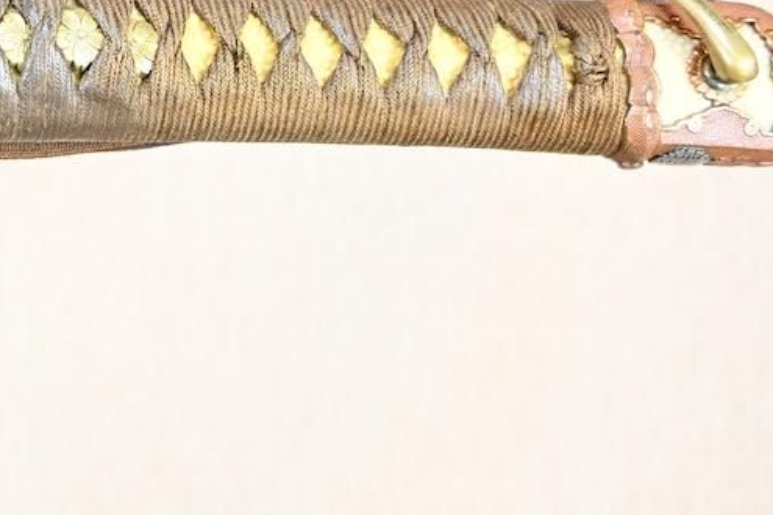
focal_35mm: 83
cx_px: -234
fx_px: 1776
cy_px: -18
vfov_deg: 16.1
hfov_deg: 22.0
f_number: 3.5
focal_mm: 19.5
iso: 100
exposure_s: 1/3
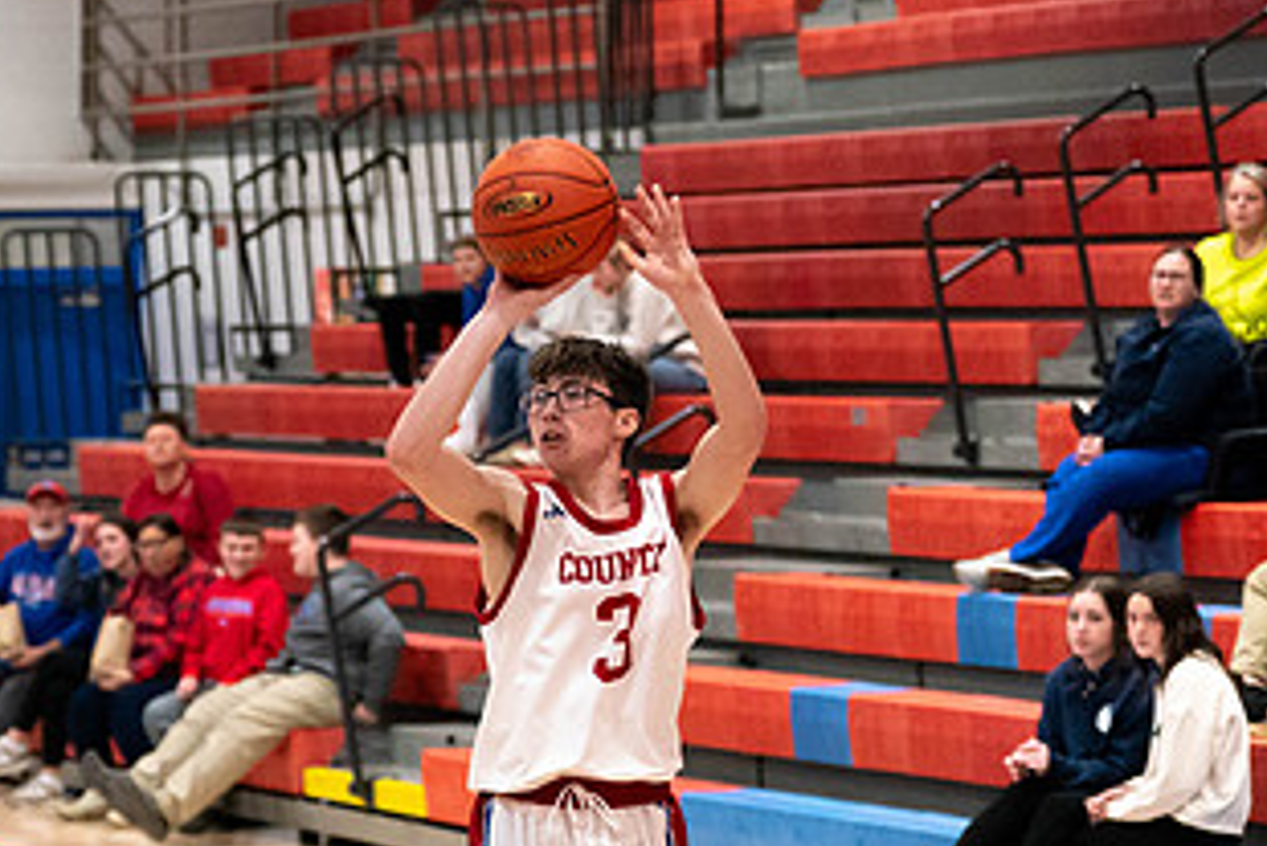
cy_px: 593
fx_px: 6408
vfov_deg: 7.5
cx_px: 590
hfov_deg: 11.3
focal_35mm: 182
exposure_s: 1/1000
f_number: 2.8
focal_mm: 70
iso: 5000
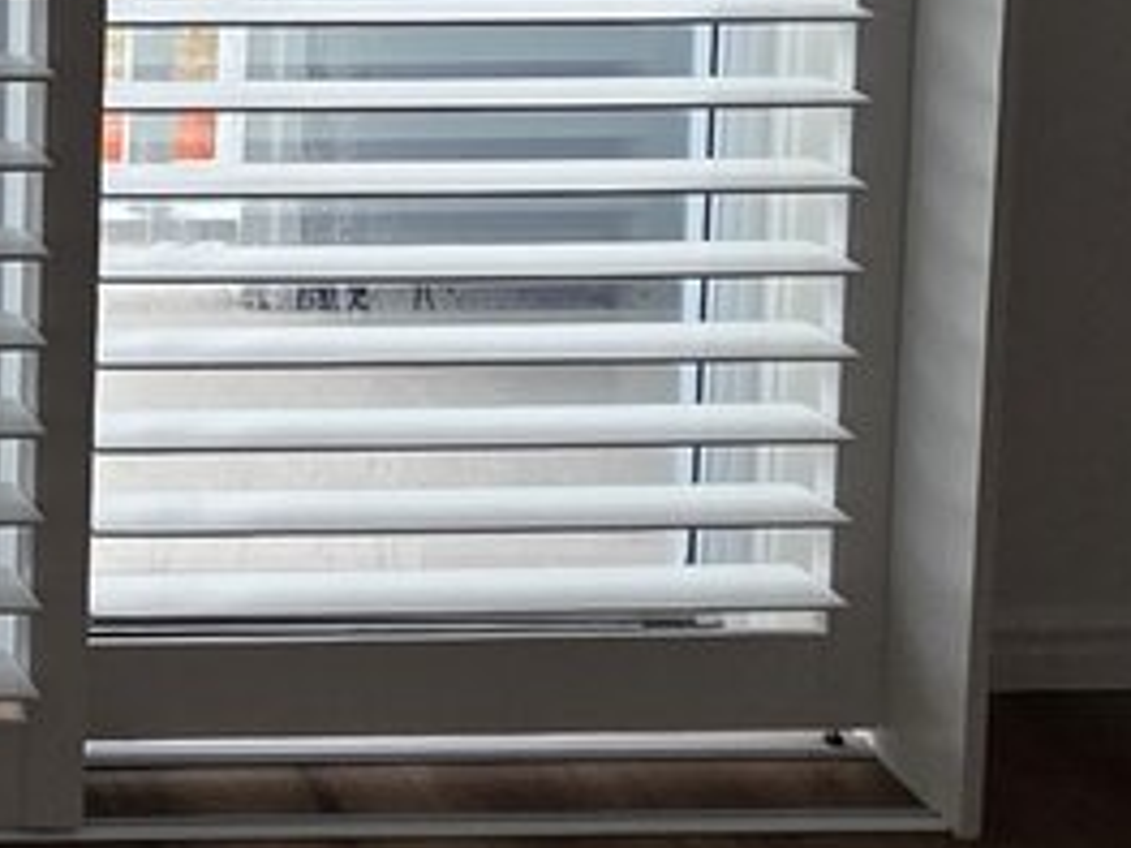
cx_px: -813
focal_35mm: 79
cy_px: -792
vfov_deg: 15.4
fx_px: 2580
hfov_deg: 19.5
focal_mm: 2.2
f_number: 1.9
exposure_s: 1/100
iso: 40
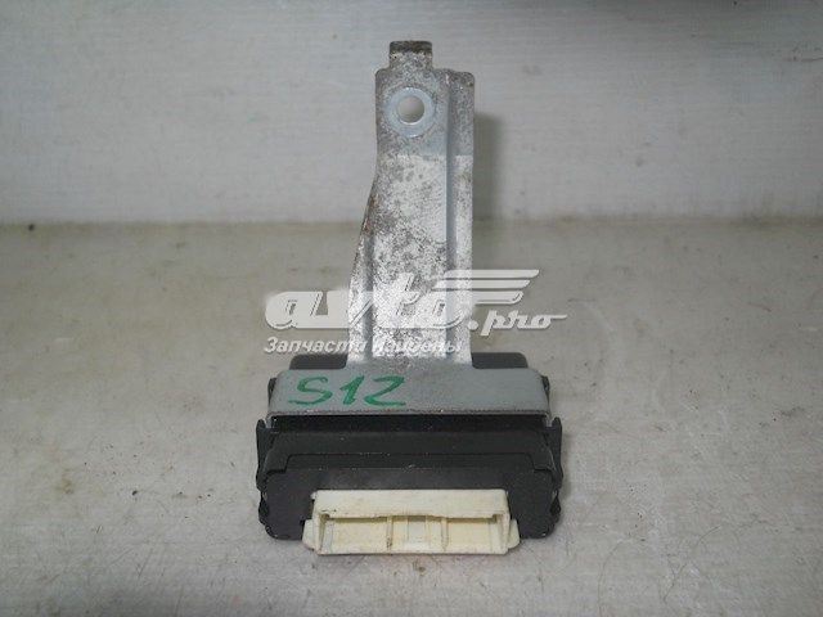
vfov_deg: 35.1
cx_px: 412
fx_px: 975
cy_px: 308
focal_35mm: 41
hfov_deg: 45.8
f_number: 5.5
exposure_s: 1/40
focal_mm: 6.72
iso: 80
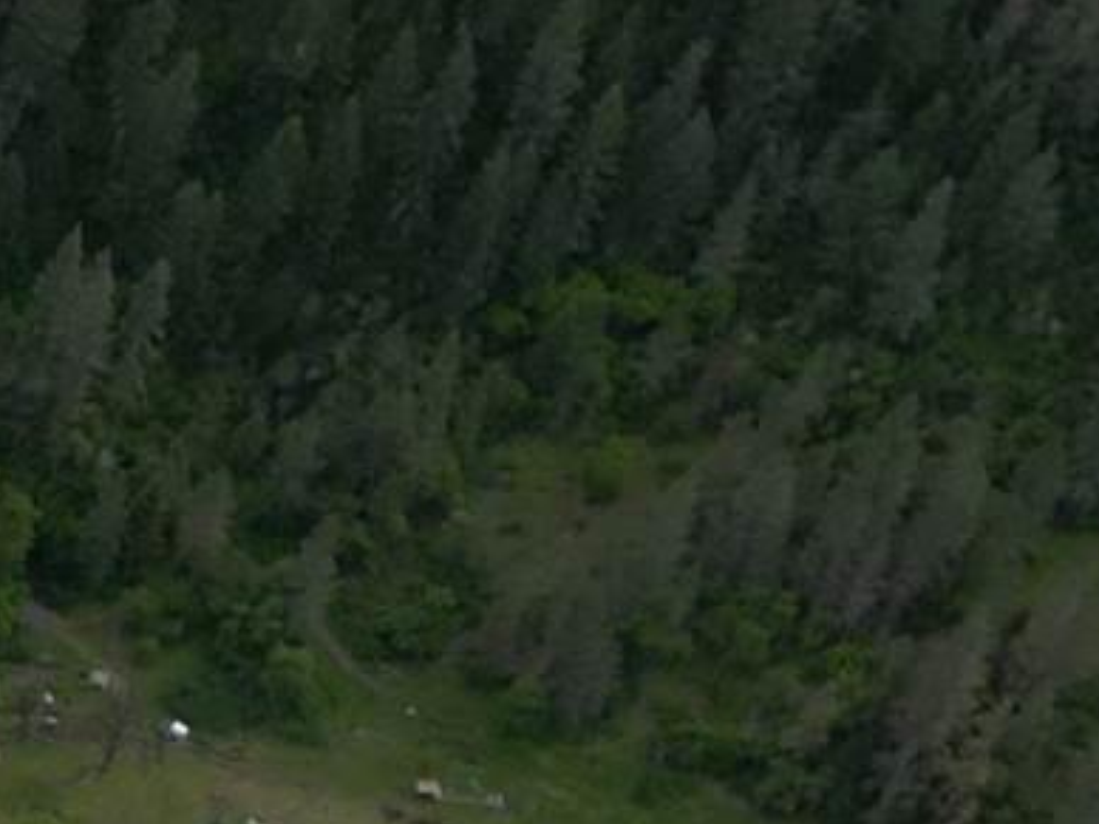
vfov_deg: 7.3
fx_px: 6032
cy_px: 2056
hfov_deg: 8.9
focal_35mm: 190
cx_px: -1937
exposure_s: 1/100
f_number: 1.7
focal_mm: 6.72
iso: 100
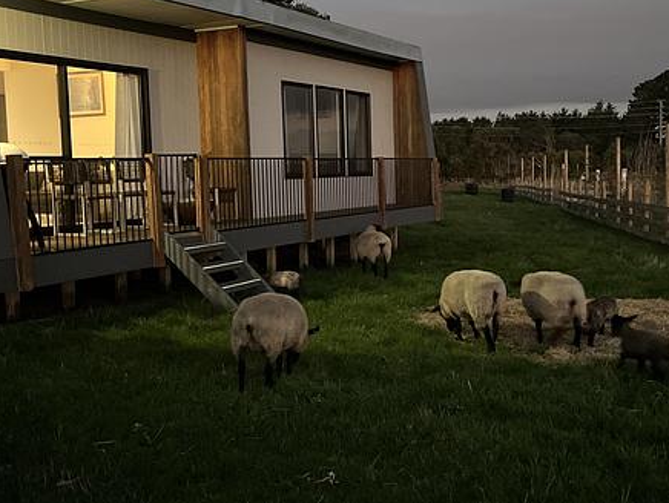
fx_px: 716
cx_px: 370
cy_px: 148
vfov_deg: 38.1
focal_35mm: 37
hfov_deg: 50.0
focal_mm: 5.1
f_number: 1.6
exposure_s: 1/15
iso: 1600
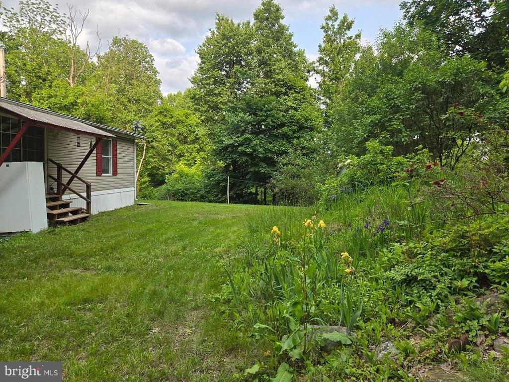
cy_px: 191
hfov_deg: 73.9
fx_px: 338
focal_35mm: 23
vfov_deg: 58.9
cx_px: 254
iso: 25
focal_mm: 5.4
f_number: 1.8
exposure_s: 1/453
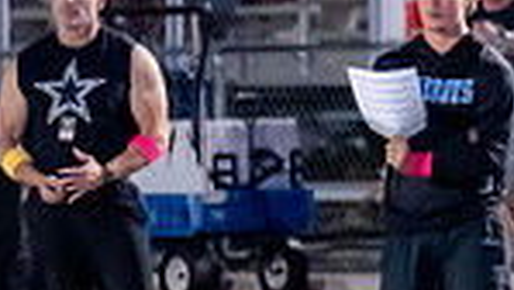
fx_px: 14332
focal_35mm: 1051
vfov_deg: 1.2
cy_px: 26
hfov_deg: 2.0
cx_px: 1111
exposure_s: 1/1000
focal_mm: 176
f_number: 2.8
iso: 3200
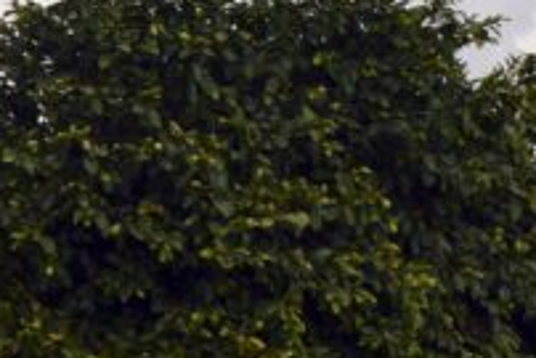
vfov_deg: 2.0
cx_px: 1332
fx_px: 10400
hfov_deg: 2.9
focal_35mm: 698
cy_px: 516
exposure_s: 1/200
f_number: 9
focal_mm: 92
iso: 100
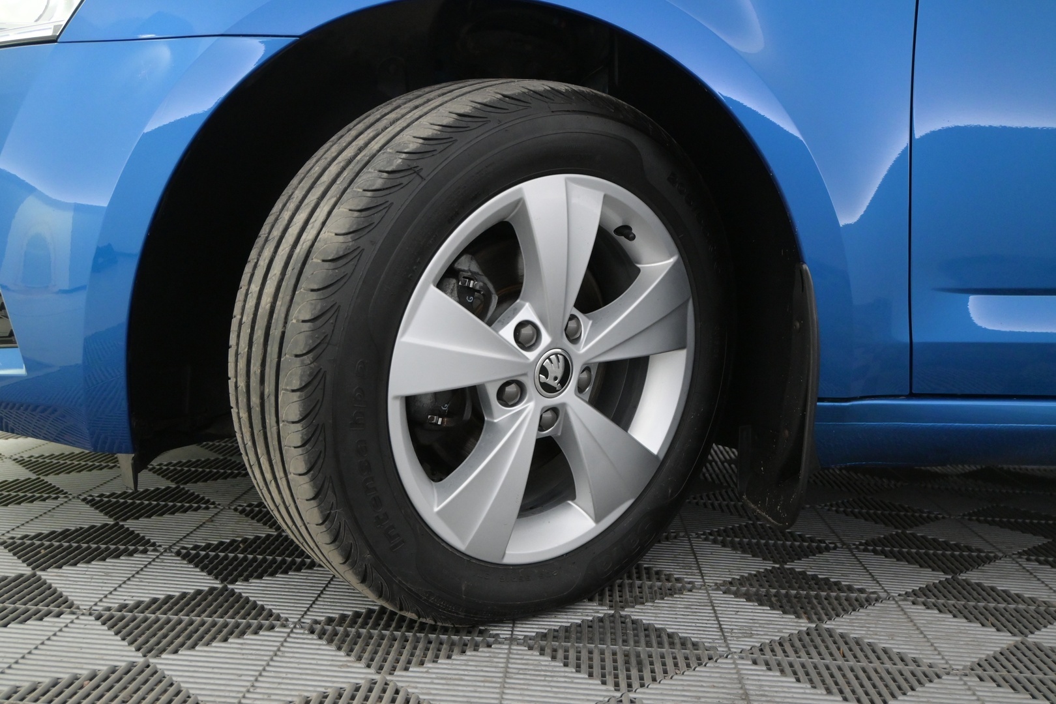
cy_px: 352
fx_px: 1056
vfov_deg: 36.9
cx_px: 528
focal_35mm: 36
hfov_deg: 53.1
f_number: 4.5
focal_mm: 24
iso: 2500
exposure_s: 1/80
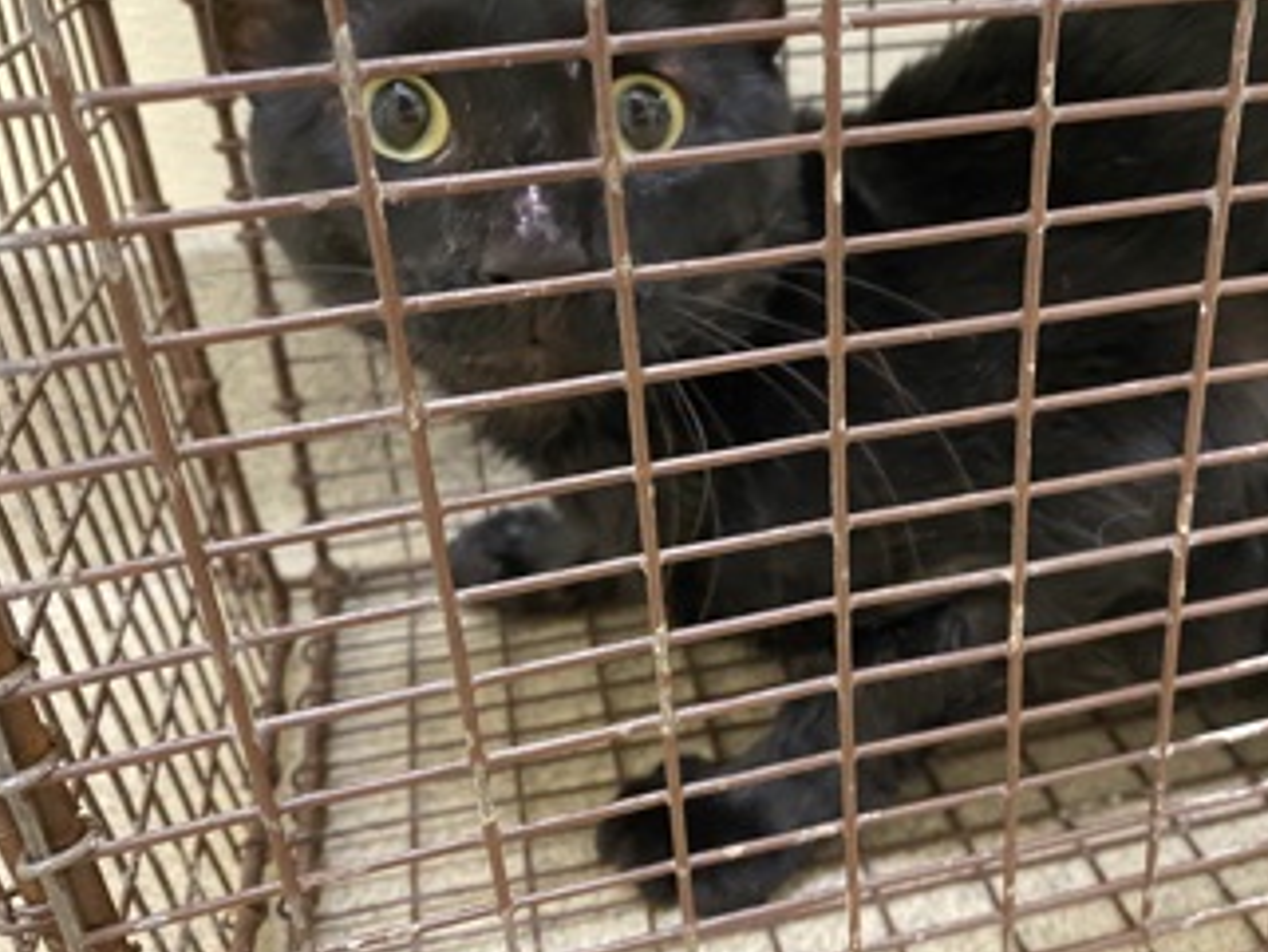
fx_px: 1246
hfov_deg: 53.3
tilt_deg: -28.3
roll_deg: +3.0
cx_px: 794
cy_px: 460
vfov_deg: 41.8
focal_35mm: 34
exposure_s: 1/30
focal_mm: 4.25
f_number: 1.8
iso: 640
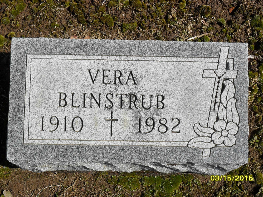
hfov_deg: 36.8
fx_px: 395
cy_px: 98
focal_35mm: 52
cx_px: 132
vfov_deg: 28.0
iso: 100
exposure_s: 1/750
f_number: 5
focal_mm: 9.3
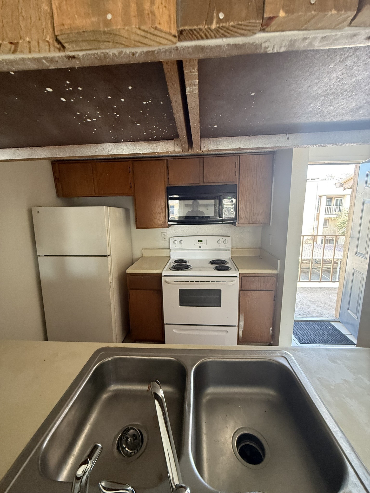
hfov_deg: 85.7
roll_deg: +1.1
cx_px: 185
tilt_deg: -9.9
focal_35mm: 14
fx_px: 200
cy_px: 246
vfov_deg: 102.1
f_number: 2.2
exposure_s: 1/60
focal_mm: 2.22
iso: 320
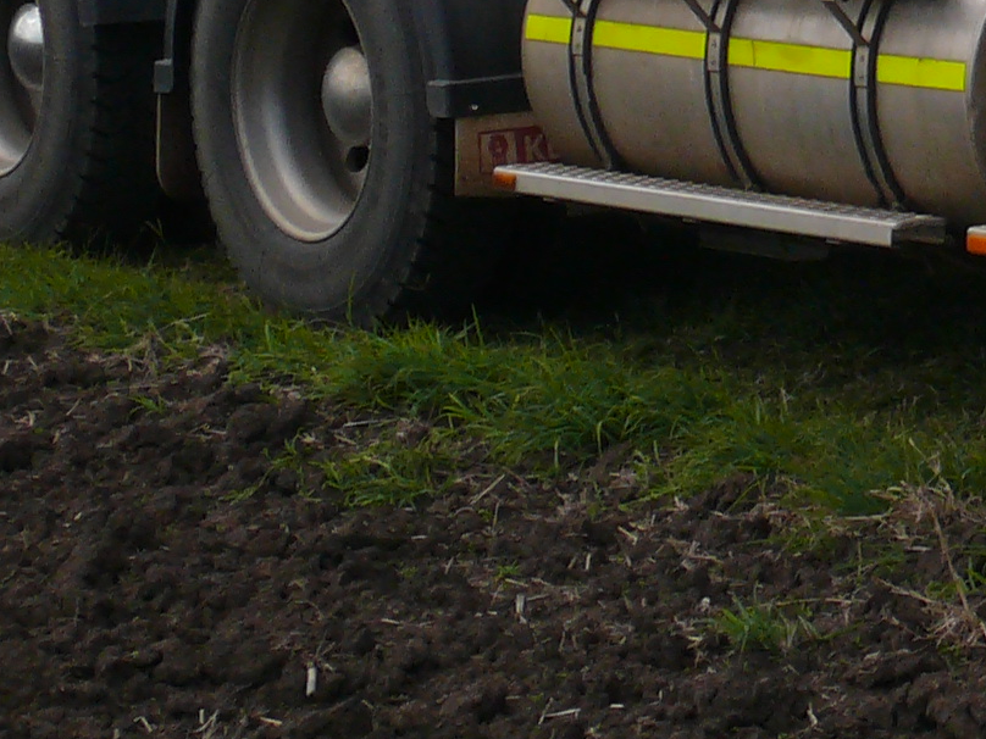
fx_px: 4500
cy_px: -435
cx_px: 1972
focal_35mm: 158
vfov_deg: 9.1
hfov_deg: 11.3
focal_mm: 7.4
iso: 100
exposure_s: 1/400
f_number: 5.6
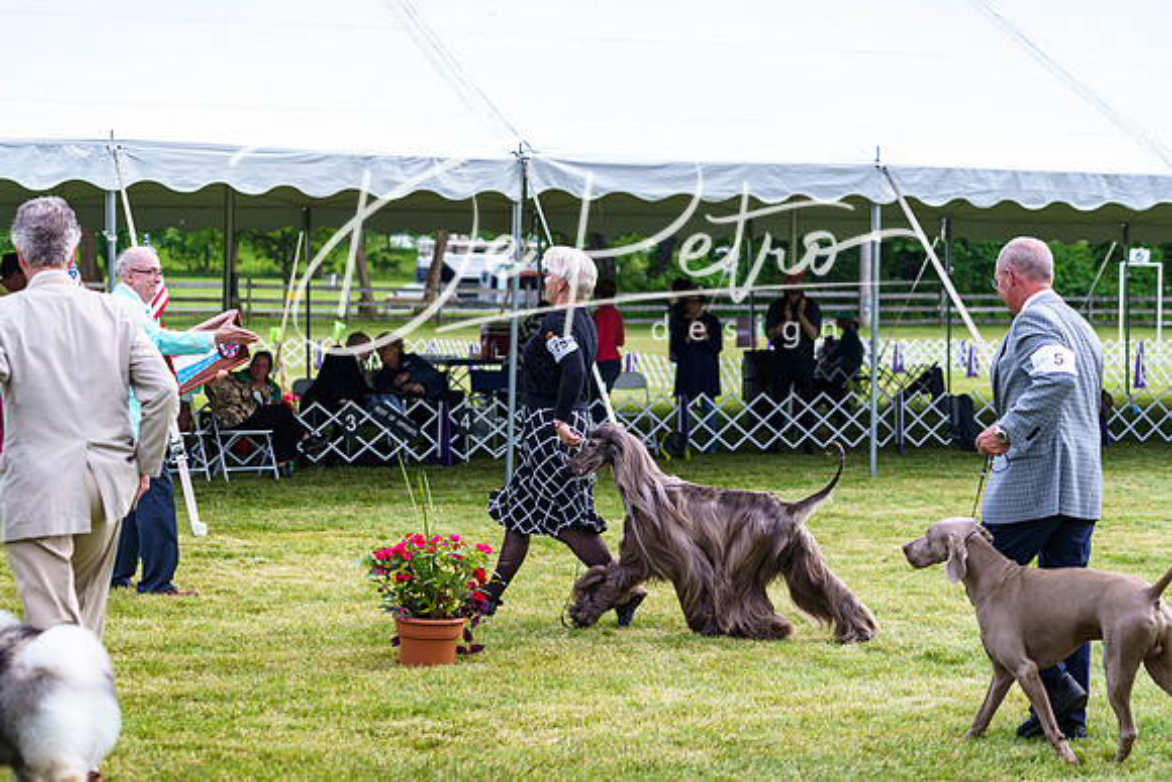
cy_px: 391
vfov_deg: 17.3
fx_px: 2572
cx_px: 586
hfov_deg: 25.7
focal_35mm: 79
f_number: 4
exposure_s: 1/500
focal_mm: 79
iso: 250
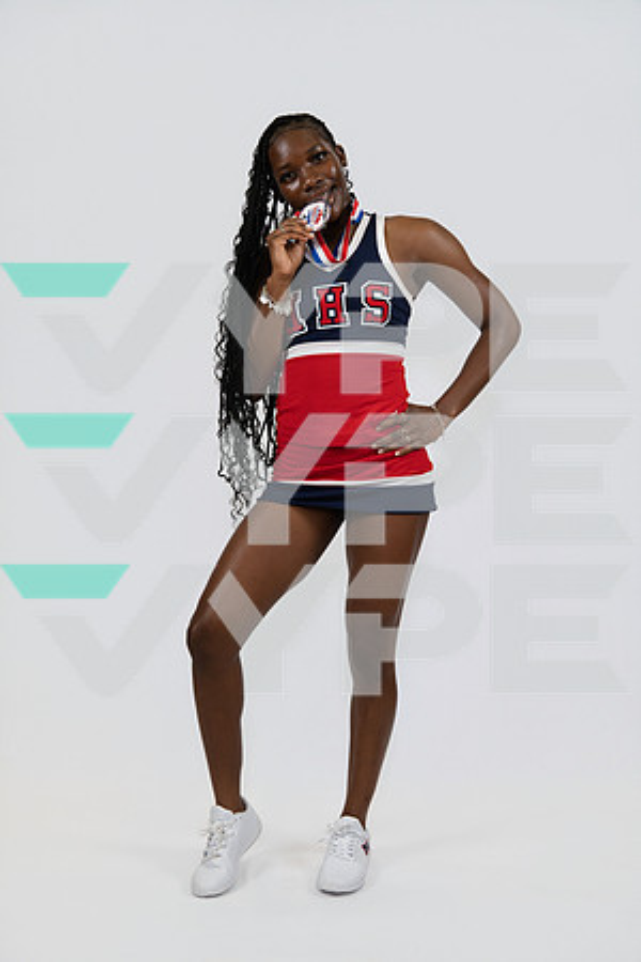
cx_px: 320
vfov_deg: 40.8
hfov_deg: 27.9
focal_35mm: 48
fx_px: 1293
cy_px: 481
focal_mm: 48.4
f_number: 4
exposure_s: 1/125
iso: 400
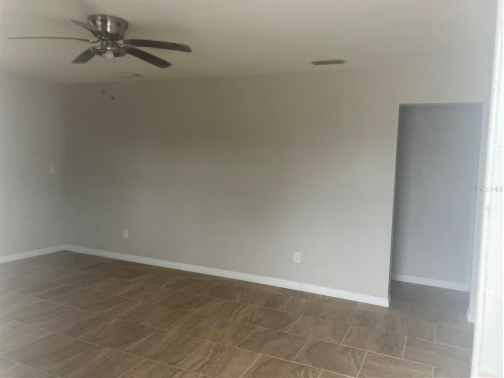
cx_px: 252
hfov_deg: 63.4
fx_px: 408
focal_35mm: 28
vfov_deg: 49.7
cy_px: 189
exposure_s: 1/121
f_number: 1.8
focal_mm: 3.99
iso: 32
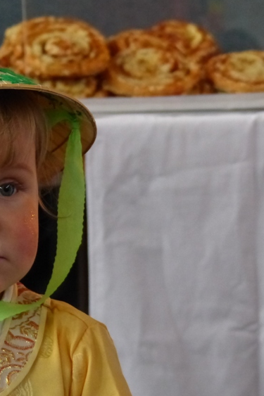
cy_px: 195
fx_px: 1937
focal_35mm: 176
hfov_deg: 7.8
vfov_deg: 11.7
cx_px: 3
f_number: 2.8
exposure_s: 1/50
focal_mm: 21.4
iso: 800
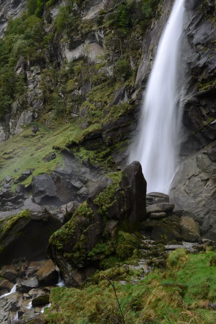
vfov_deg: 63.7
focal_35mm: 29
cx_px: 108
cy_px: 162
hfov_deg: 45.0
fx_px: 261
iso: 50
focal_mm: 29
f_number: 22
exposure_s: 1/2
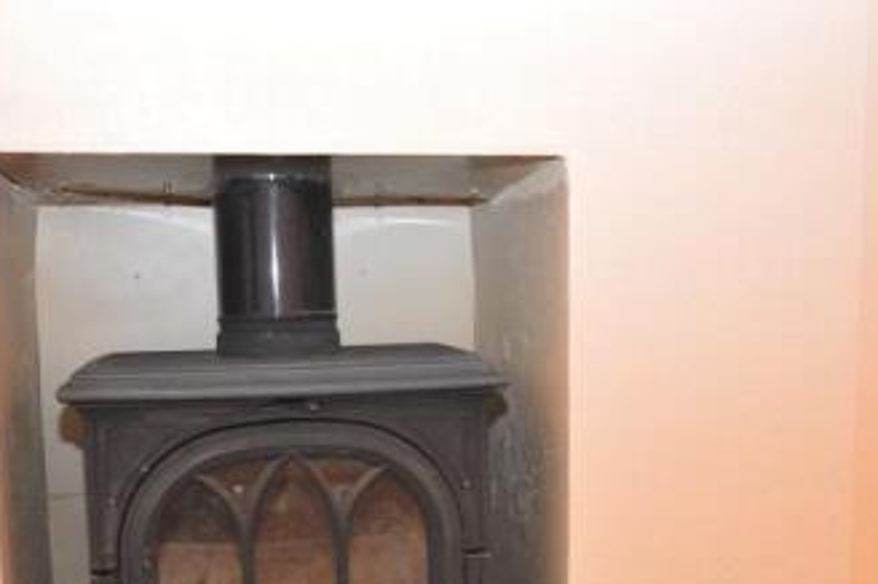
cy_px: 477
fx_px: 1169
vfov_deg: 27.4
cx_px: 418
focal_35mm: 48
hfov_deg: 41.1
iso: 3200
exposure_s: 1/60
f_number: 5
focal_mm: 16
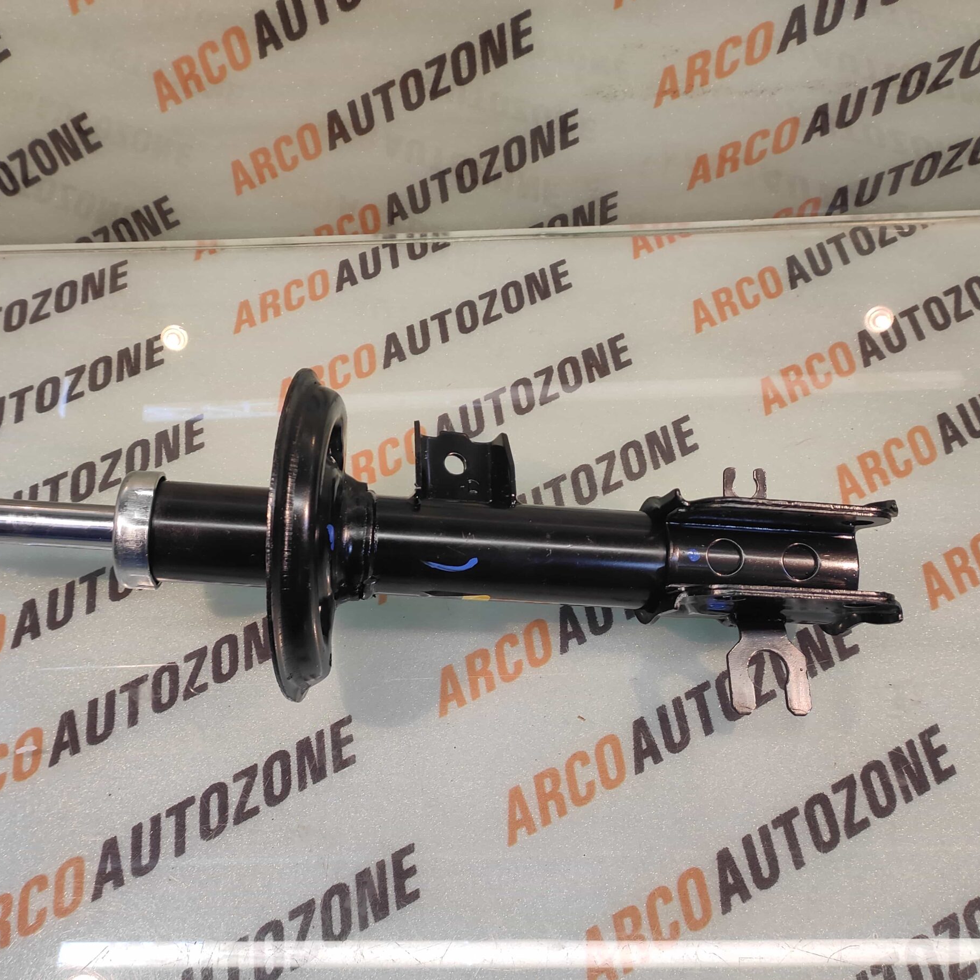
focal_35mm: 21
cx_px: 421
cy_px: 512
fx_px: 673
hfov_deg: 71.8
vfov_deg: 72.1
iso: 111
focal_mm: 4.74
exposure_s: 1/33
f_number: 1.79
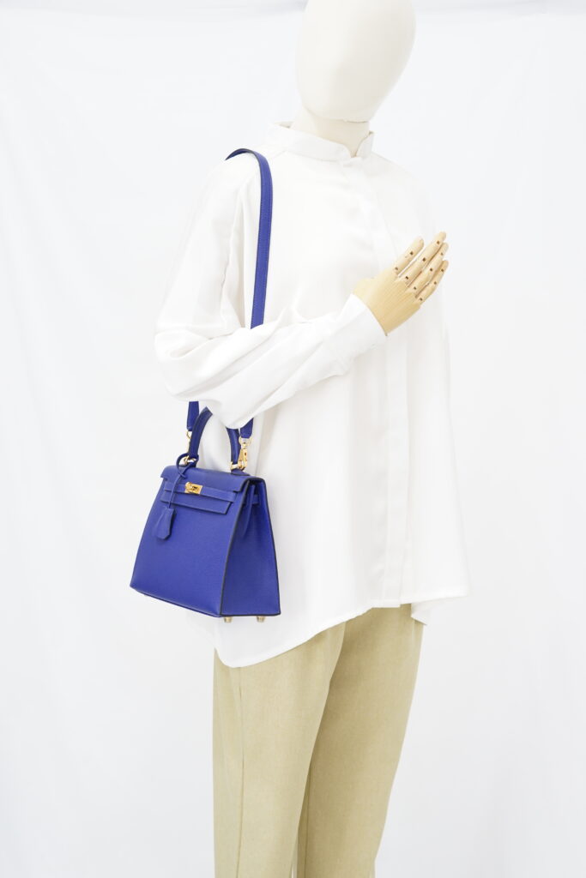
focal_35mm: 50
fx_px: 1220
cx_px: 293
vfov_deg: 39.6
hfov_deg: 27.0
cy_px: 439
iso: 640
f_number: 6.3
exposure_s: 1/6
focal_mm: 50
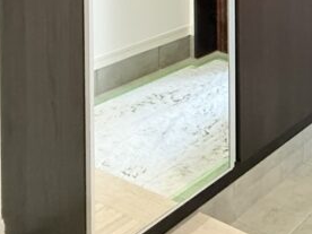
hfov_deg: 27.1
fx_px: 469
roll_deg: +0.1
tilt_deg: -0.6
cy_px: -131
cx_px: 457
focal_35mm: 52
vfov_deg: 22.3
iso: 640
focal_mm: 2.22
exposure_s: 1/60
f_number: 2.2
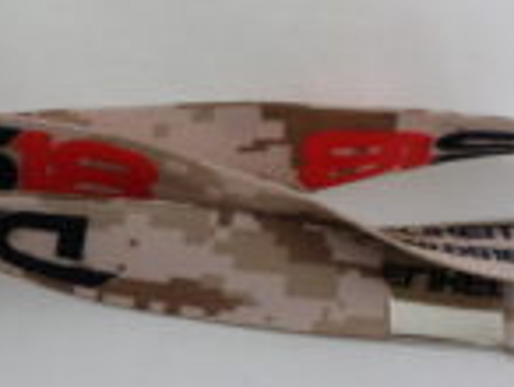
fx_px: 1056
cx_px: 46
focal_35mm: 71
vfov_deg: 20.7
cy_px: 236
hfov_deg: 26.4
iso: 80
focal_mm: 4.5
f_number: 2.5
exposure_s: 1/45
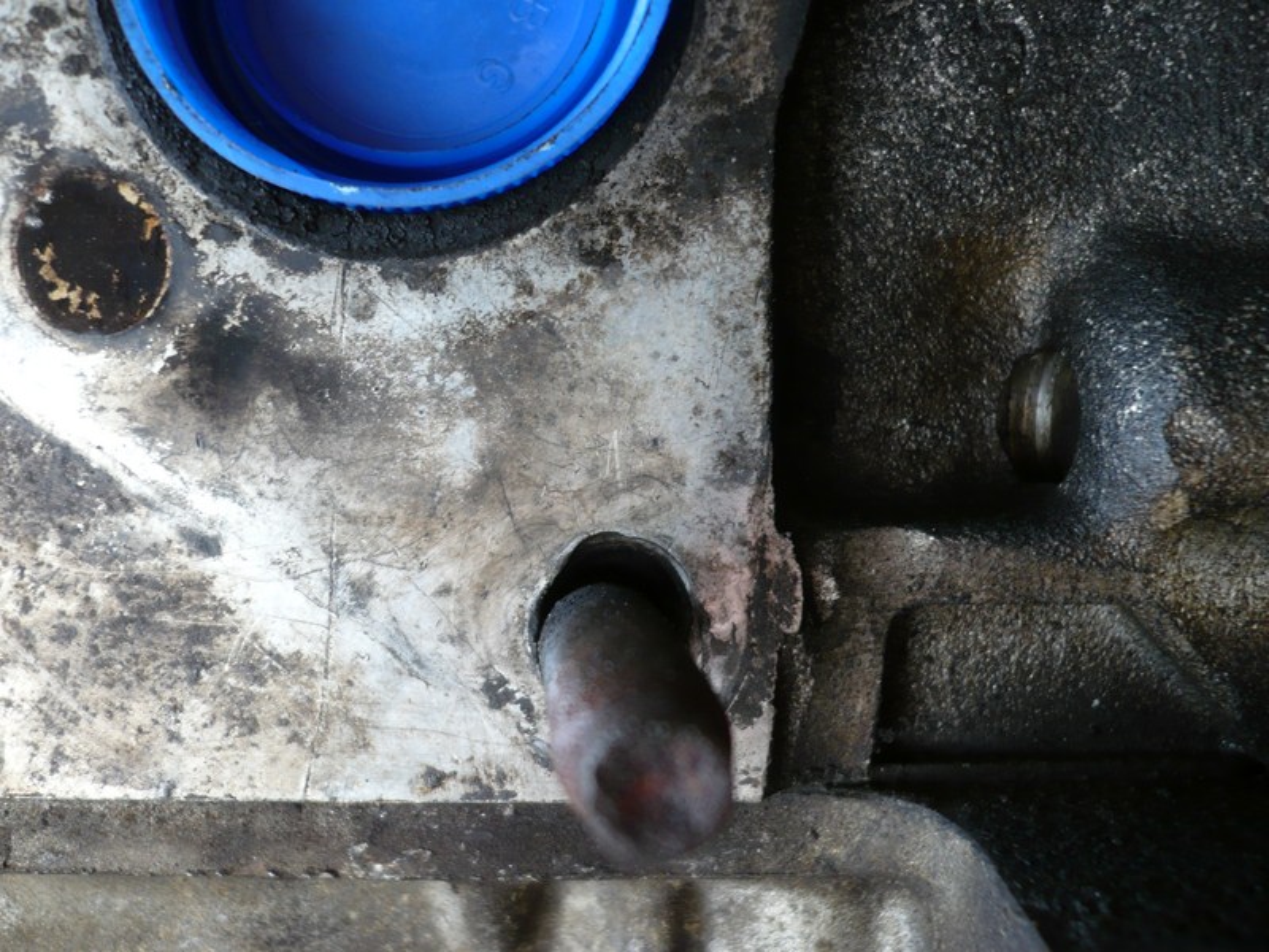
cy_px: 476
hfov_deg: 52.6
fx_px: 1283
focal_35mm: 35
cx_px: 634
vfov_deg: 40.7
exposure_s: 1/30
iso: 100
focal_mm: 5.8
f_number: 2.8
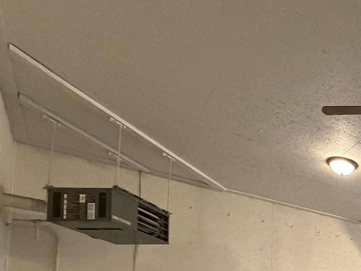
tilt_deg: +4.9
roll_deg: +1.7
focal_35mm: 40
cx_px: 512
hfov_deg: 30.9
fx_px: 417
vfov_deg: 30.1
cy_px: 333
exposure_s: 1/60
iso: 800
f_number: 2.2
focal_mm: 2.22
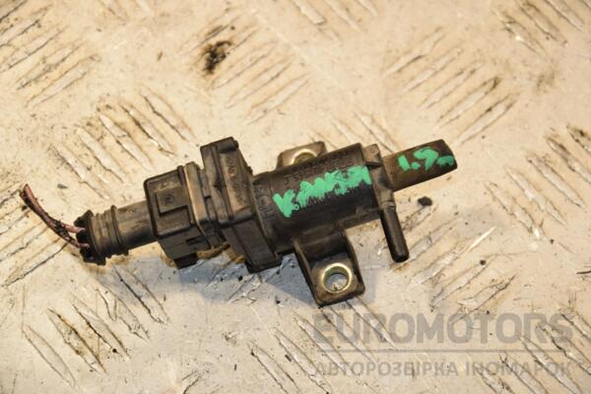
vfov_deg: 8.7
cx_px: 296
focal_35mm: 158
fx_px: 2585
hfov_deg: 13.0
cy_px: 197
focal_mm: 105
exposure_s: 1/200
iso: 800
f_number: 8
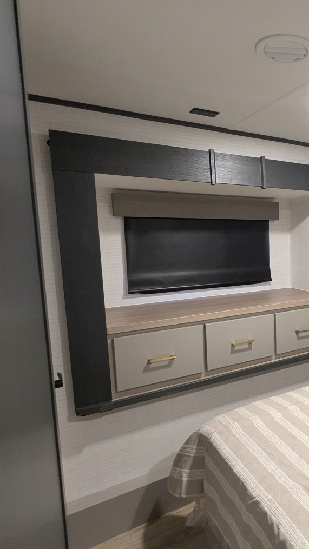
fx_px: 350
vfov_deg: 76.3
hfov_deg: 40.9
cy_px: 277
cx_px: 316
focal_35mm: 24
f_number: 2.2
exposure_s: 1/42.9
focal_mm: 2.35
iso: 394
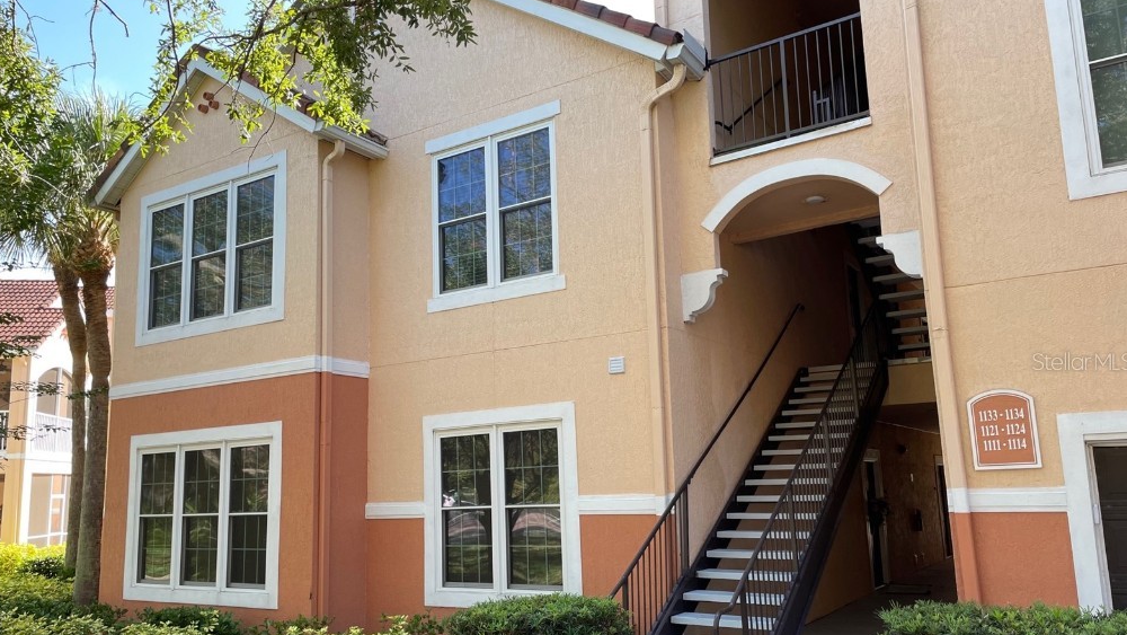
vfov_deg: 40.1
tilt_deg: +8.6
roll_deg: +2.5
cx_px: 561
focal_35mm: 29
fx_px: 867
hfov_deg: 66.1
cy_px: 361
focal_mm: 4.2
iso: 32
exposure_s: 1/248
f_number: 1.6
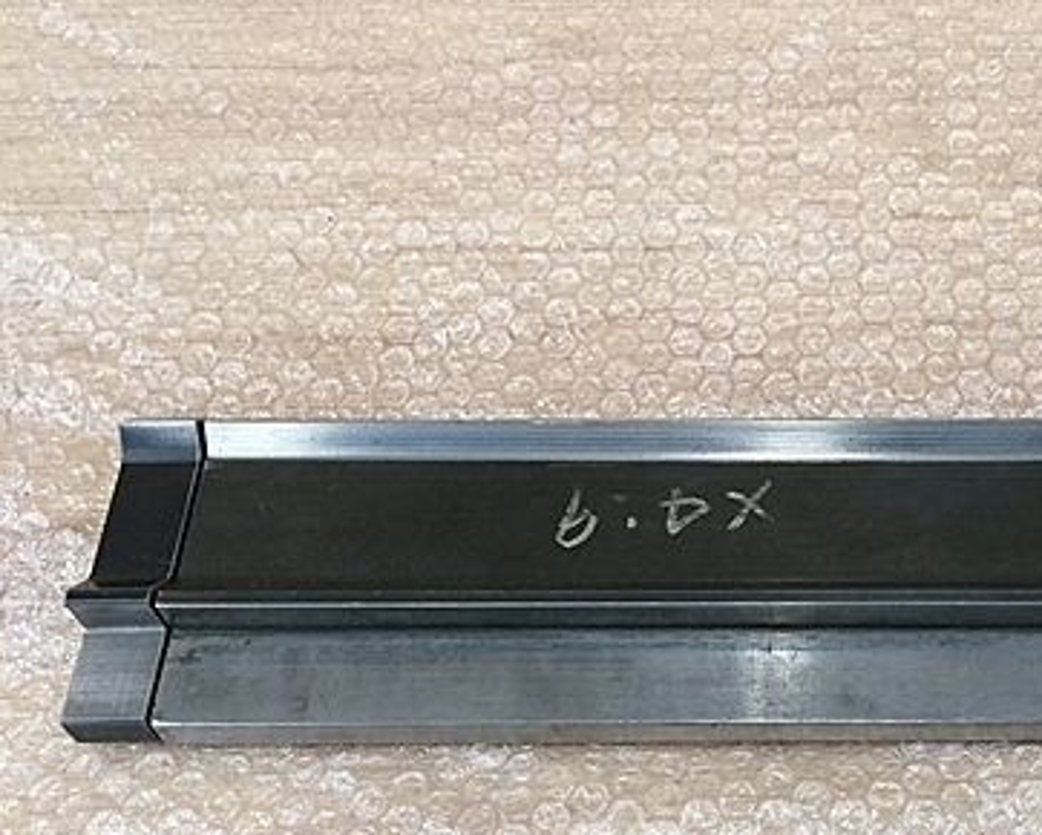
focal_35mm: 50
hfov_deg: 36.1
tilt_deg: -67.7
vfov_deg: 30.0
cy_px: 579
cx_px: 826
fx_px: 1543
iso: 64
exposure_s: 1/30
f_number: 2.2
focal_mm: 4.15
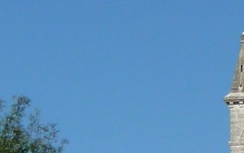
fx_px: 2163
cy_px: 220
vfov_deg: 4.0
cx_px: 302
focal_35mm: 325
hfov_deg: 6.4
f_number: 4.5
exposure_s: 1/1000
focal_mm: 10.5
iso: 100
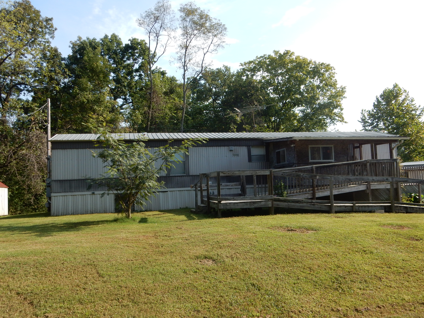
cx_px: 212
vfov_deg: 46.8
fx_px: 367
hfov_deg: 60.0
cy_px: 159
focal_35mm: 30
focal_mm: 5.4
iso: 125
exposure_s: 1/640
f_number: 4
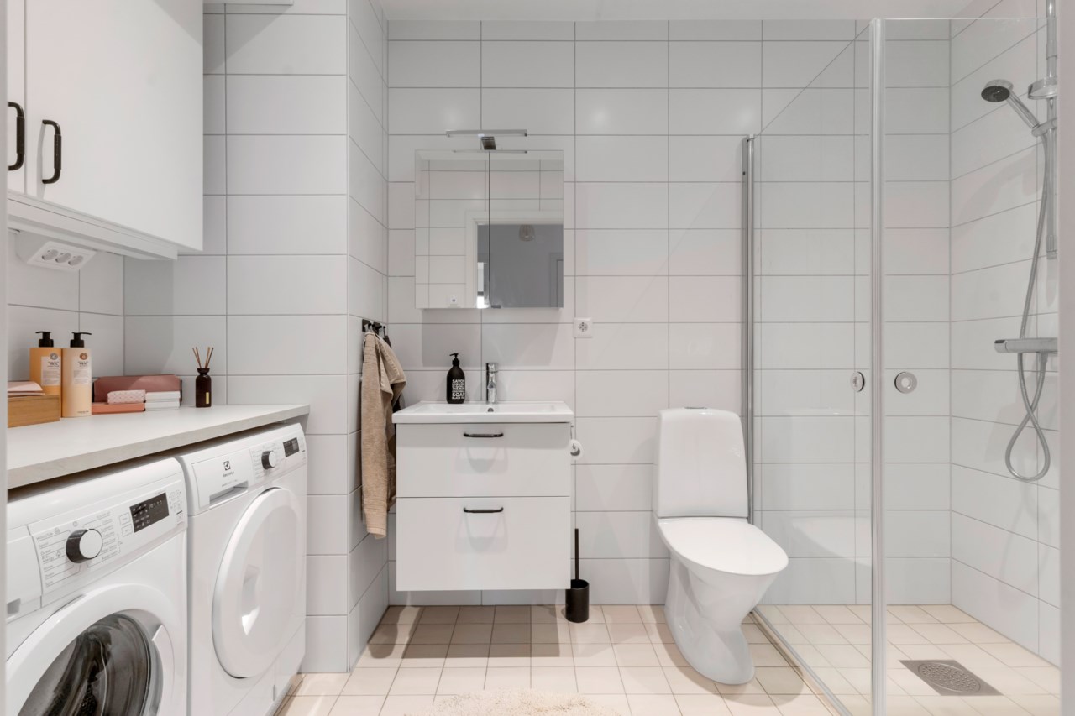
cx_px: 538
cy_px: 358
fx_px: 537
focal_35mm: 18
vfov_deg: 67.4
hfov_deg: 90.0
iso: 800
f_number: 8
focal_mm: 18
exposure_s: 1/8
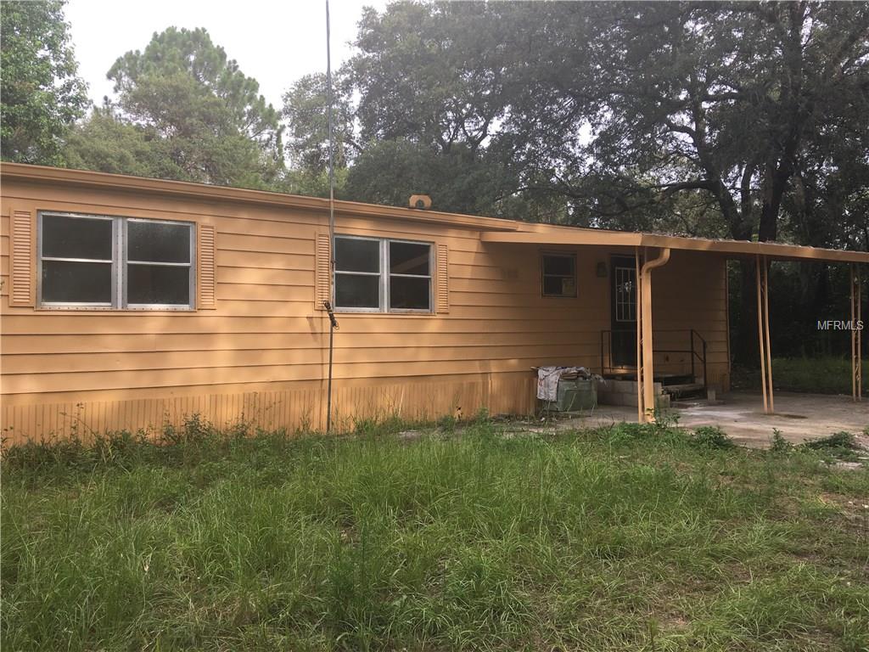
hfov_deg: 61.7
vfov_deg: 48.2
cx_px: 434
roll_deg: +0.7
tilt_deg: +2.0
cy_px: 326
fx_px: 728
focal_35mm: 29
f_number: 2.2
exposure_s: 1/310
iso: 25
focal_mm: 4.15
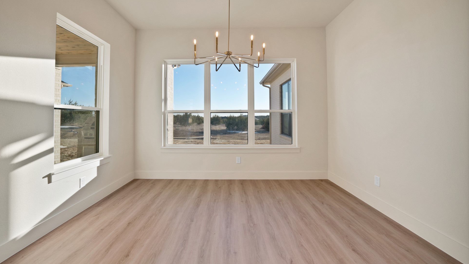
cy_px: 114
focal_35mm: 13
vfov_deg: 78.0
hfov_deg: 110.8
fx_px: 162
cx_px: 228
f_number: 9
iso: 640
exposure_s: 1/60
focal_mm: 12
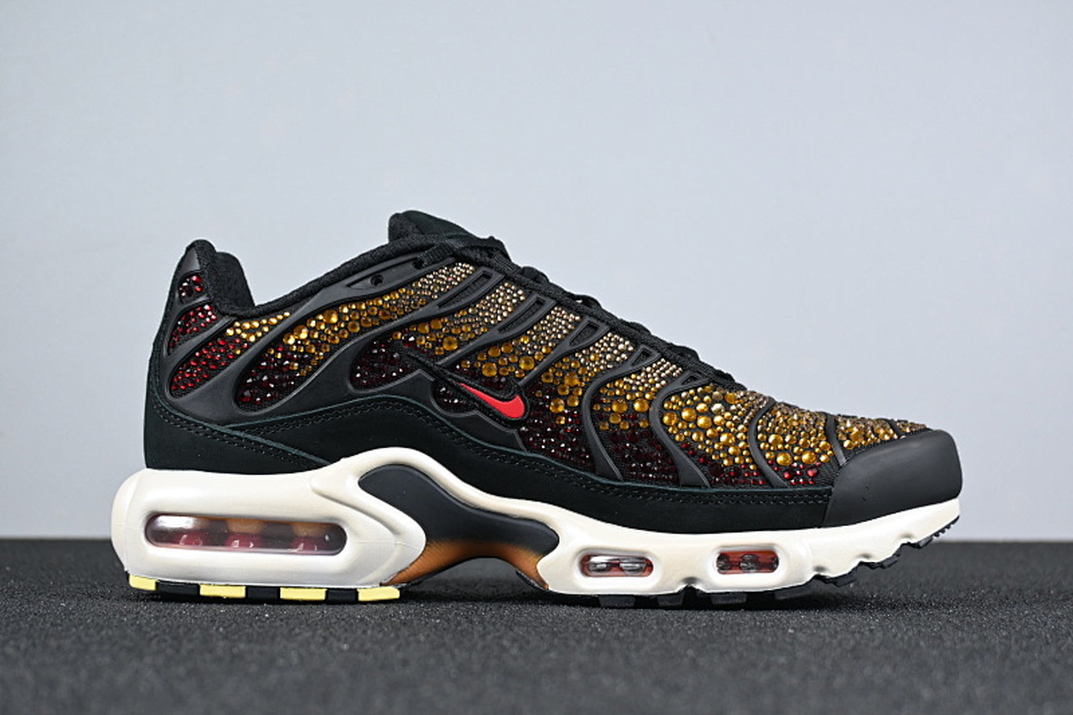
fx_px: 1698
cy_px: 358
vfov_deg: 23.8
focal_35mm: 57
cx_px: 536
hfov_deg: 35.1
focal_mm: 38
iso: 800
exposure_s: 1/125
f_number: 5.6
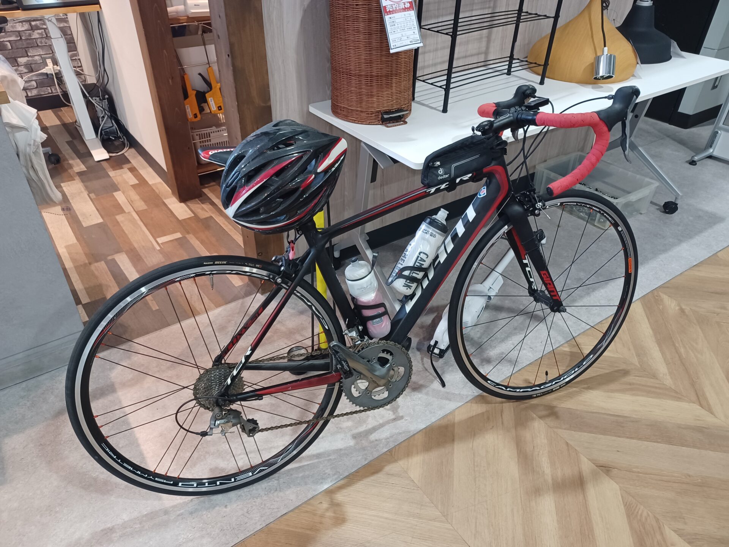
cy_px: 274
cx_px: 364
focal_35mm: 25
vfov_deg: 54.9
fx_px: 526
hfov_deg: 69.4
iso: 320
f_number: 1.8
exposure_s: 1/30
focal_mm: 4.6
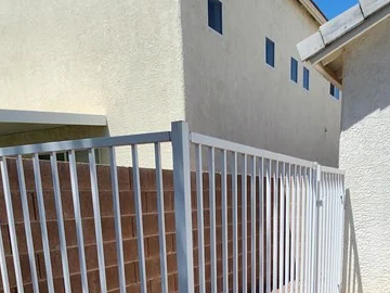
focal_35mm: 37
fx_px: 417
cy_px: 314
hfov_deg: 50.1
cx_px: 214
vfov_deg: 34.1
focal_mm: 1.7
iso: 32
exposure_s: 1/1242
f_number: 2.2
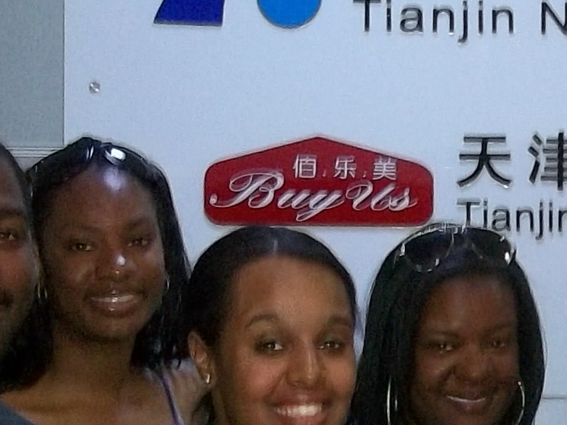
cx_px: 668
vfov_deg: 8.5
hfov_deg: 11.2
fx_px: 2834
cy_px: 508
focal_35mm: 173
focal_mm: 6.5
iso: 160
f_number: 3.1
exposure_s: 1/30
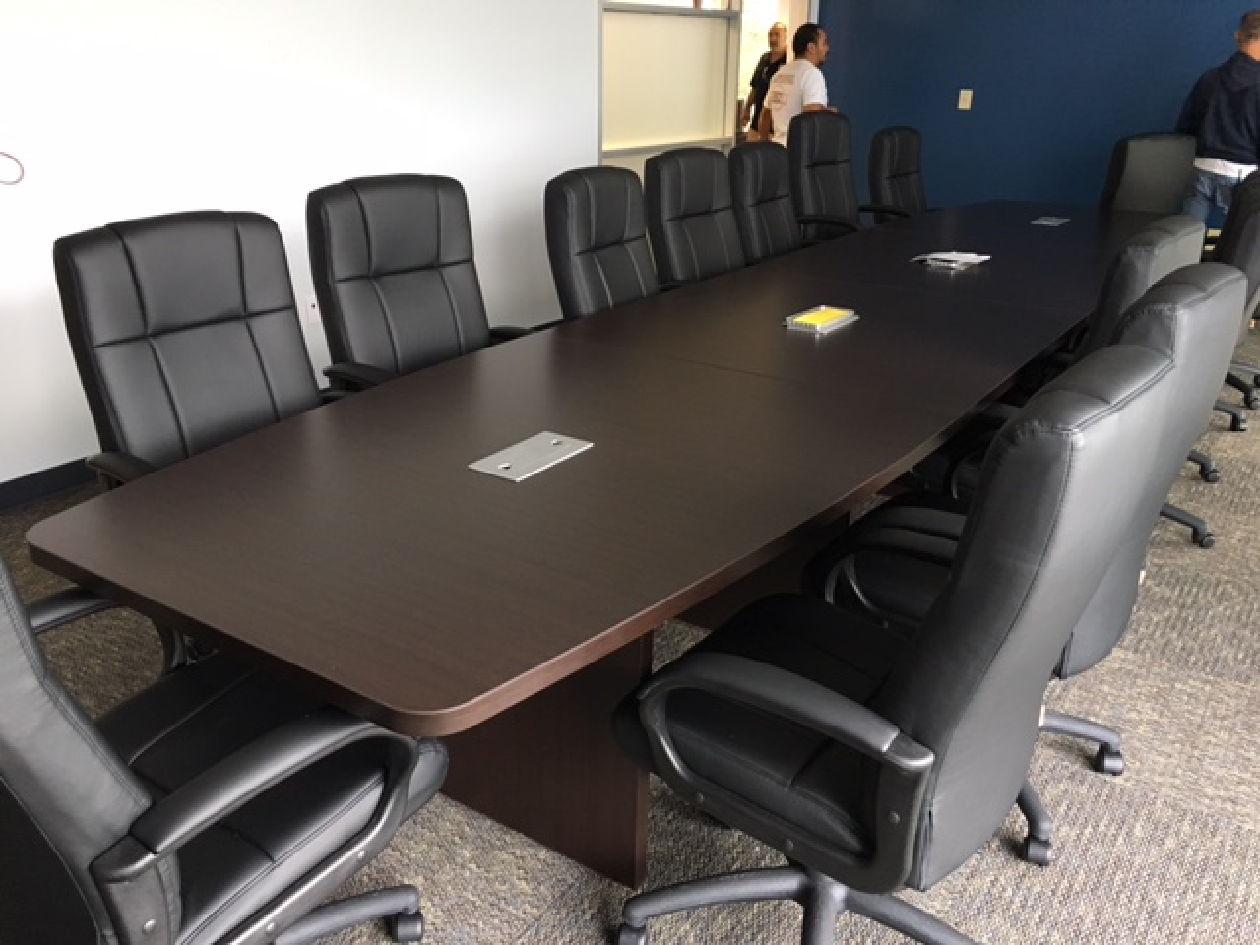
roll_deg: -1.3
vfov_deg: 48.2
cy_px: 472
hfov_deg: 61.7
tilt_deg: -19.6
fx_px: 1056
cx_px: 630
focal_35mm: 29
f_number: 2.2
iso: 125
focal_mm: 4.15
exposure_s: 1/30
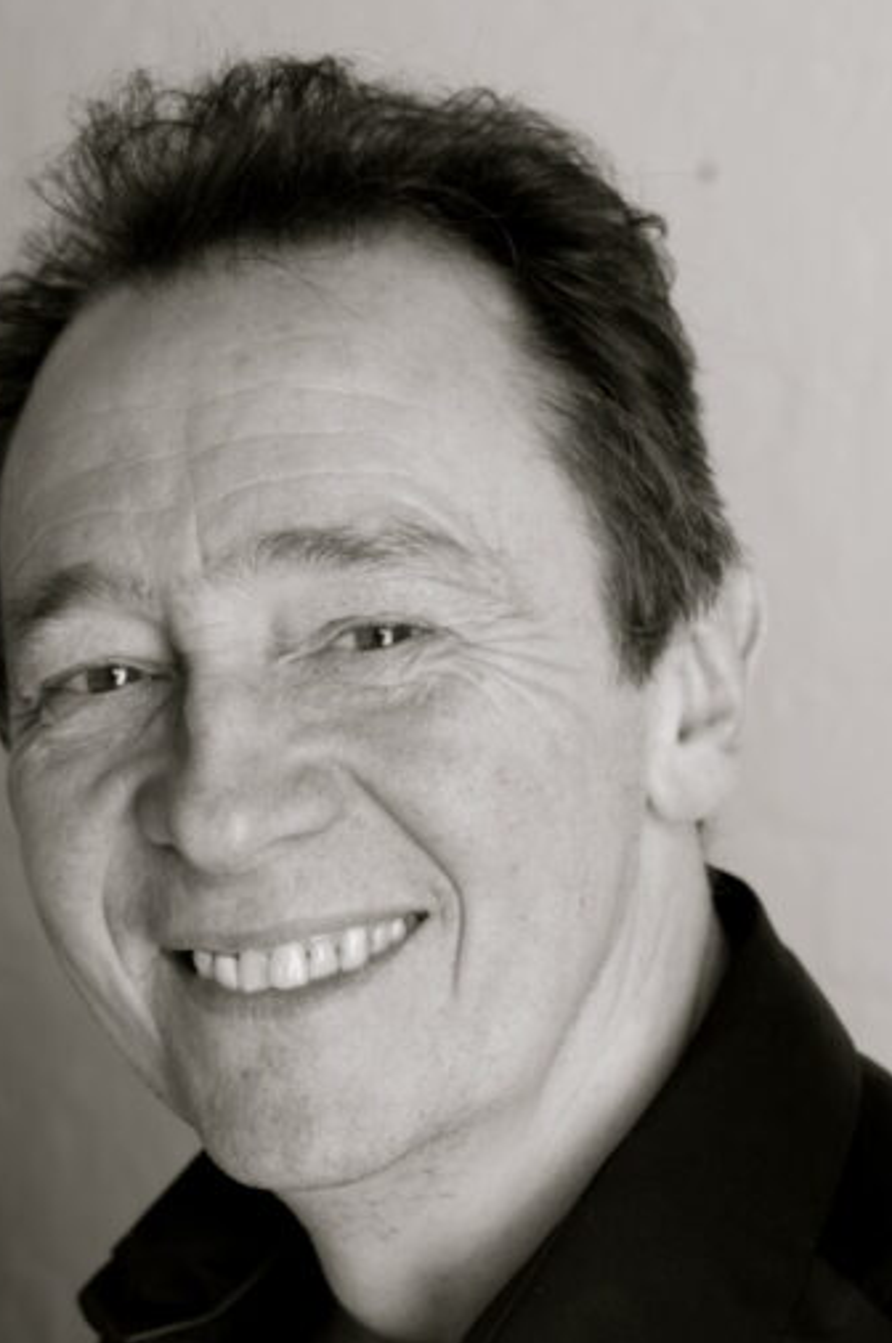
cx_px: 478
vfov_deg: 23.4
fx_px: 3198
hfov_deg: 15.9
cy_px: 1039
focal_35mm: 86
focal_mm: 35
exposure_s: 1/250
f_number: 4.5
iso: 100
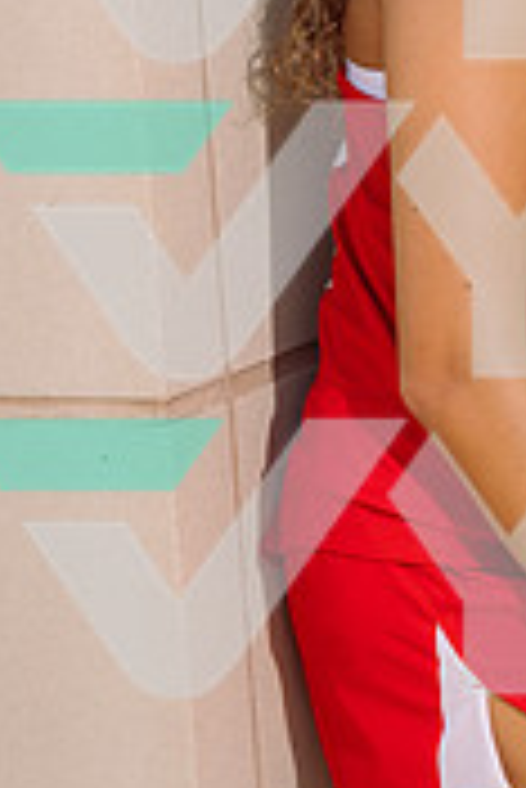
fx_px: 2646
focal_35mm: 121
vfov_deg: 16.9
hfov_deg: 11.1
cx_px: 625
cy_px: 243
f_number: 9
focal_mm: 47
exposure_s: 1/250
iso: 125
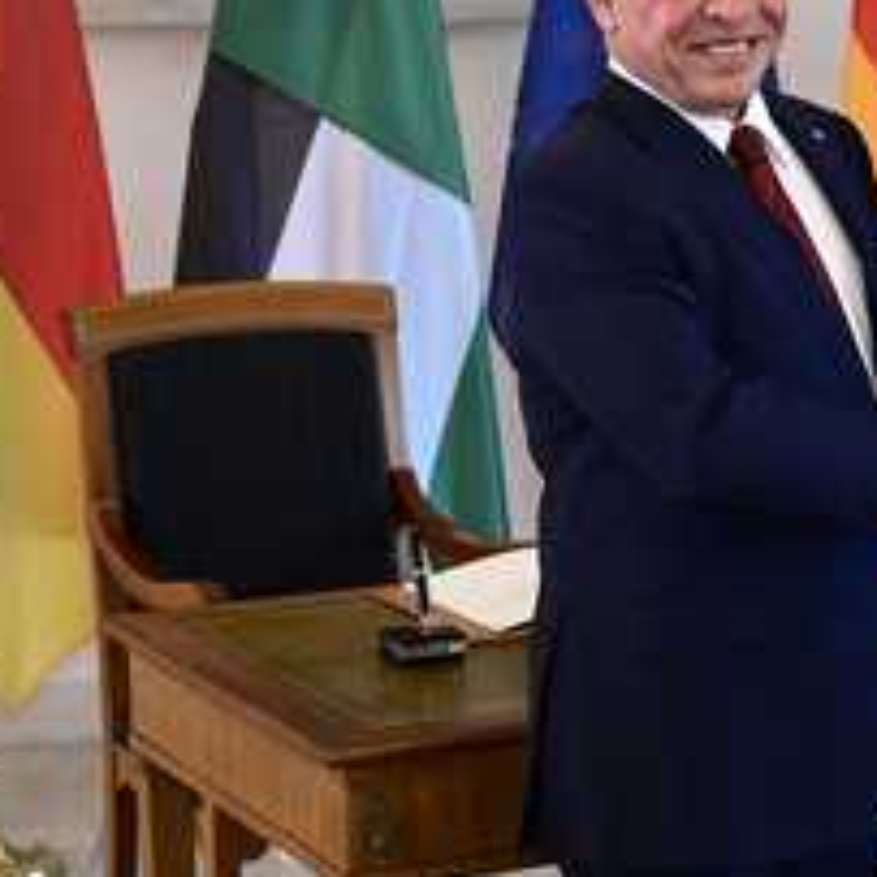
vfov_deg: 17.7
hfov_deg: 17.3
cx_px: 875
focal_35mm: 98
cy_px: 264
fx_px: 2809
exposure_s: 1/200
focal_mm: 52
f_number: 5.6
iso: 2500
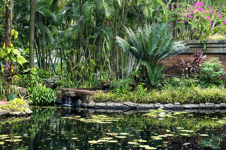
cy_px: 75
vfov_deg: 19.5
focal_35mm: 70
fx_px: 439
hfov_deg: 28.8
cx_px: 113
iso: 8000
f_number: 7.1
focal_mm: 70
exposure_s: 1/200
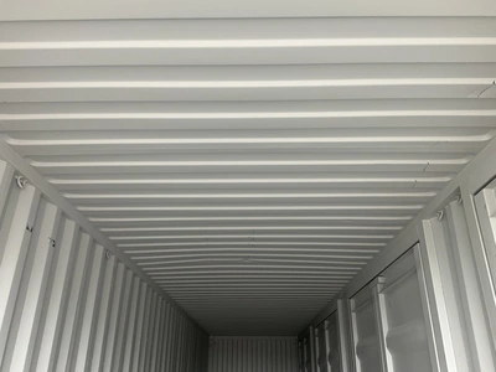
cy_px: 186
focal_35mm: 29
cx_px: 248
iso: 100
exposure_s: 1/60
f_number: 1.8
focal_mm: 3
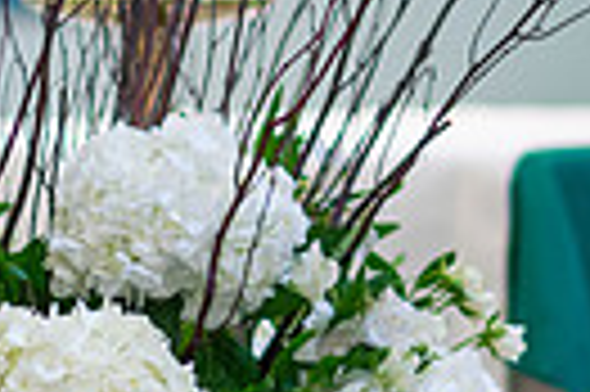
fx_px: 9805
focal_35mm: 599
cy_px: 536
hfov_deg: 3.4
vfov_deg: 2.3
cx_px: 176
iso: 1600
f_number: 2
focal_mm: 135
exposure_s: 1/250
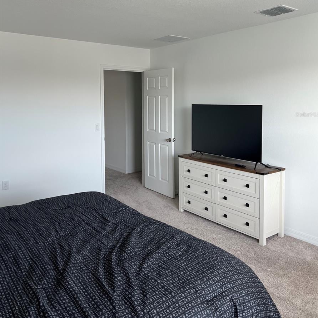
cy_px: 114
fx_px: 322
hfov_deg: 52.5
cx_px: 160
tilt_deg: -3.4
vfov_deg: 51.8
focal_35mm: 31
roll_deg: +1.4
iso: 125
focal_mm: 5.7
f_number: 1.5
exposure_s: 1/120
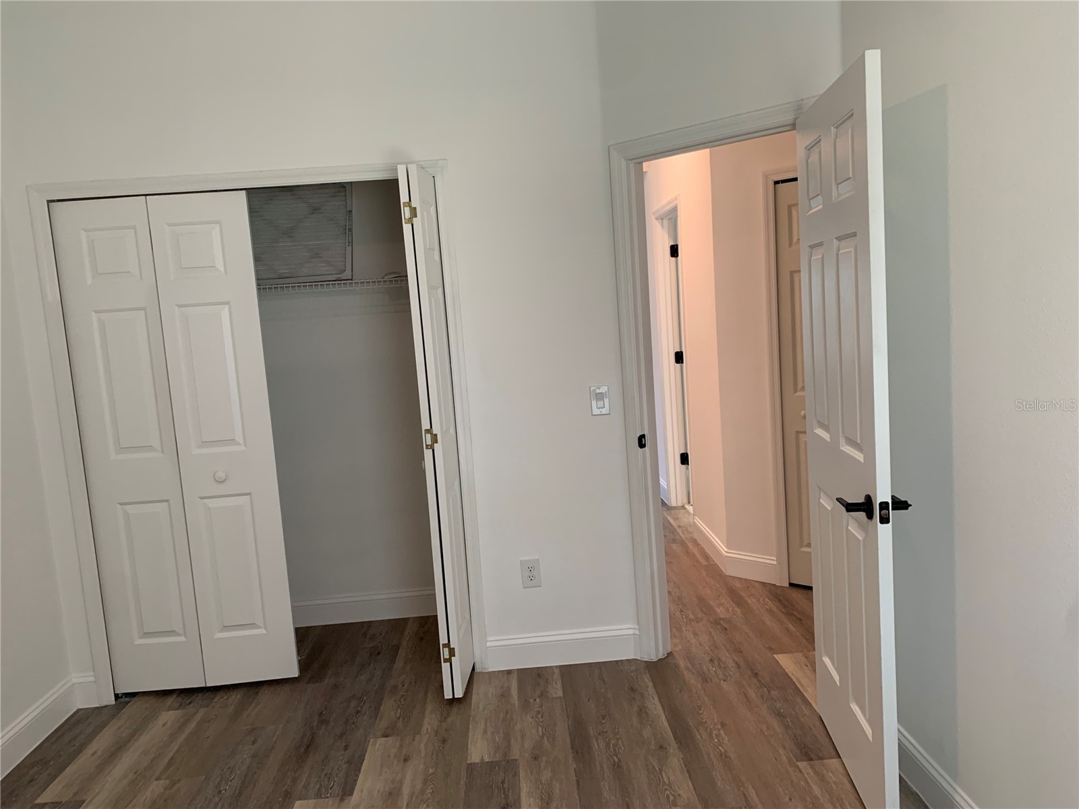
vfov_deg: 53.1
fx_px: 810
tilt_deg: -7.5
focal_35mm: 26
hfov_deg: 67.3
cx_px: 540
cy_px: 404
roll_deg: +4.1
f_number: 1.8
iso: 80
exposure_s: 1/42
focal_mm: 4.25
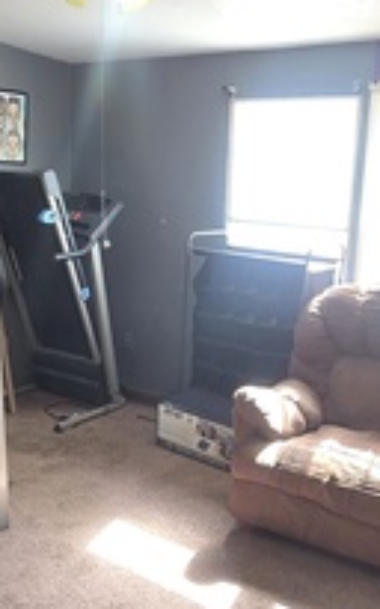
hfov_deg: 29.6
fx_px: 713
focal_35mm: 43
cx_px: 116
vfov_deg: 45.6
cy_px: 398
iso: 100
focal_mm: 2.2
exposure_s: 1/60.2
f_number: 2.2
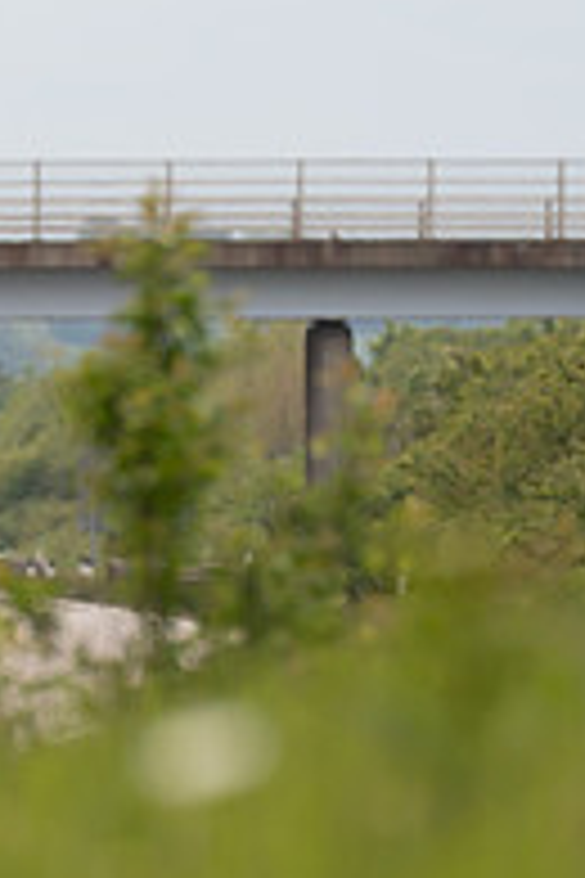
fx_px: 21326
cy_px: 537
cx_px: -744
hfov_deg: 1.6
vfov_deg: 2.4
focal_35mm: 875
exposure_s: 1/800
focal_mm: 200
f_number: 4
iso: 125
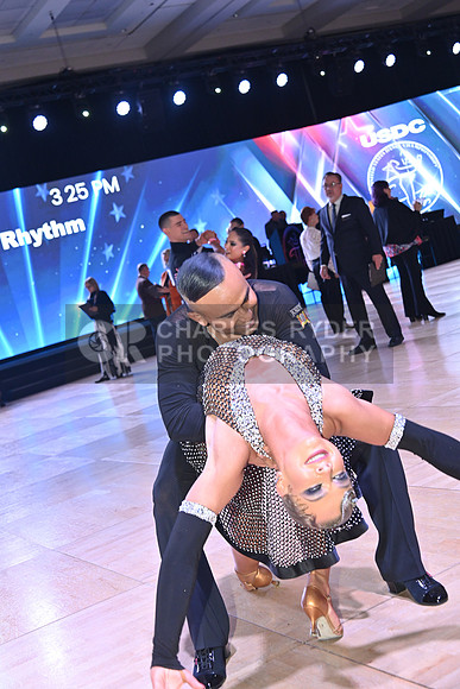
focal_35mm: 48
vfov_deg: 41.1
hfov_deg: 28.1
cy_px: 344
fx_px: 919
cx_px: 230
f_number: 10
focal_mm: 48
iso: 1600
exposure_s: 1/200
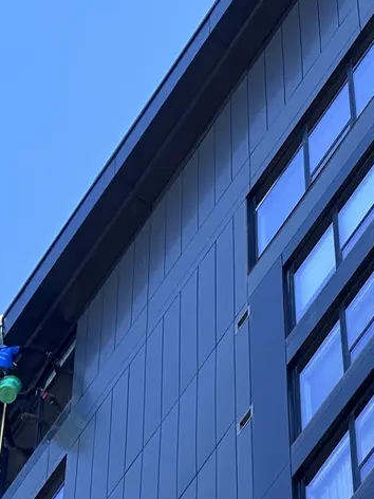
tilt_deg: +61.8
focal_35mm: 261
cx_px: 60
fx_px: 3760
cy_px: 725
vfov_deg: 7.5
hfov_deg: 5.7
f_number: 2.8
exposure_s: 1/108
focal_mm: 9
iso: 32
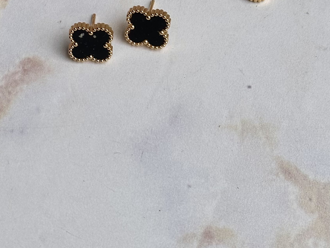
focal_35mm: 115
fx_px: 1096
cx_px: 82
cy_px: -15
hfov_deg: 17.0
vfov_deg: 12.7
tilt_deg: -57.6
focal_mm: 6.86
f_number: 1.78
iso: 64
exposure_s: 1/1323
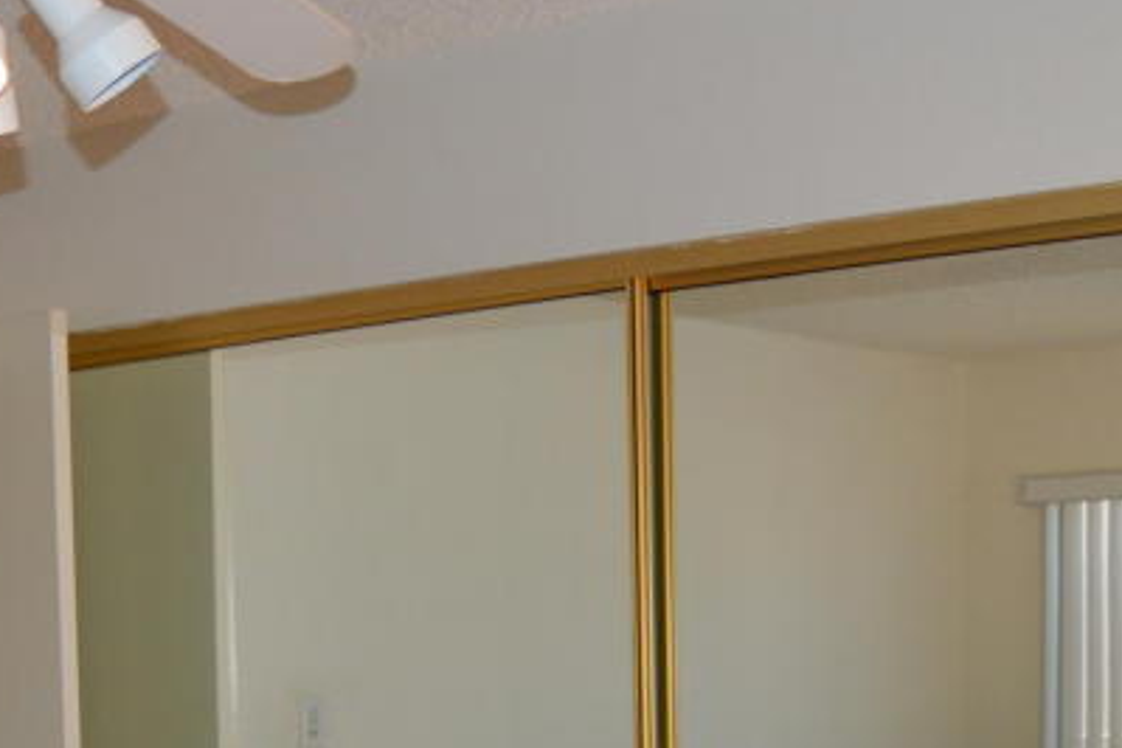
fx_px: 2431
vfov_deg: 16.6
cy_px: 936
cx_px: 592
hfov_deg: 26.0
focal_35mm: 78
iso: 400
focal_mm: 18
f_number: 3.5
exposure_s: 1/60
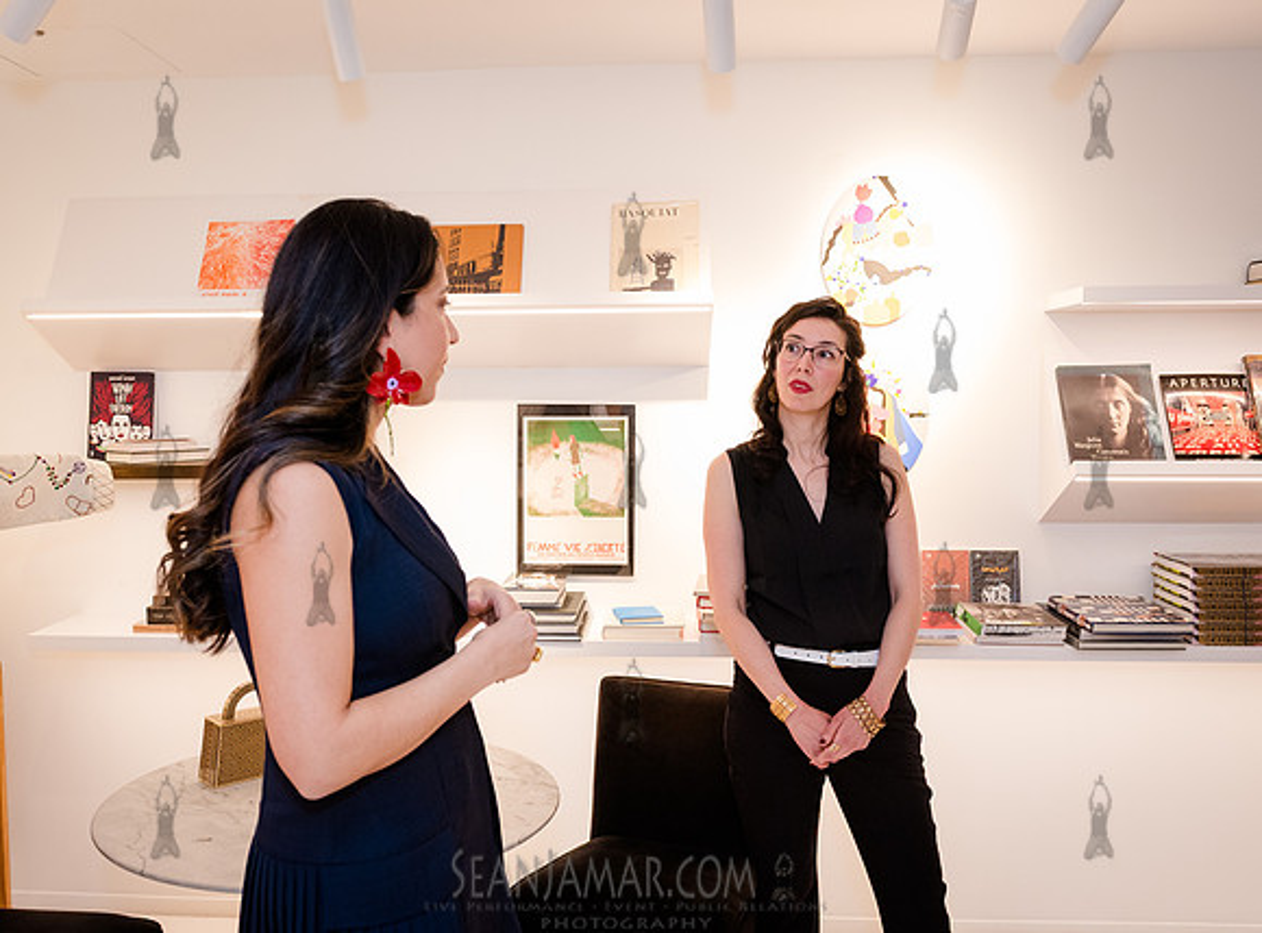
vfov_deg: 42.3
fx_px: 1205
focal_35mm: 33
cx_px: 574
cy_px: 470
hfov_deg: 55.2
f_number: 4
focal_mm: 26
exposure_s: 1/160
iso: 1600
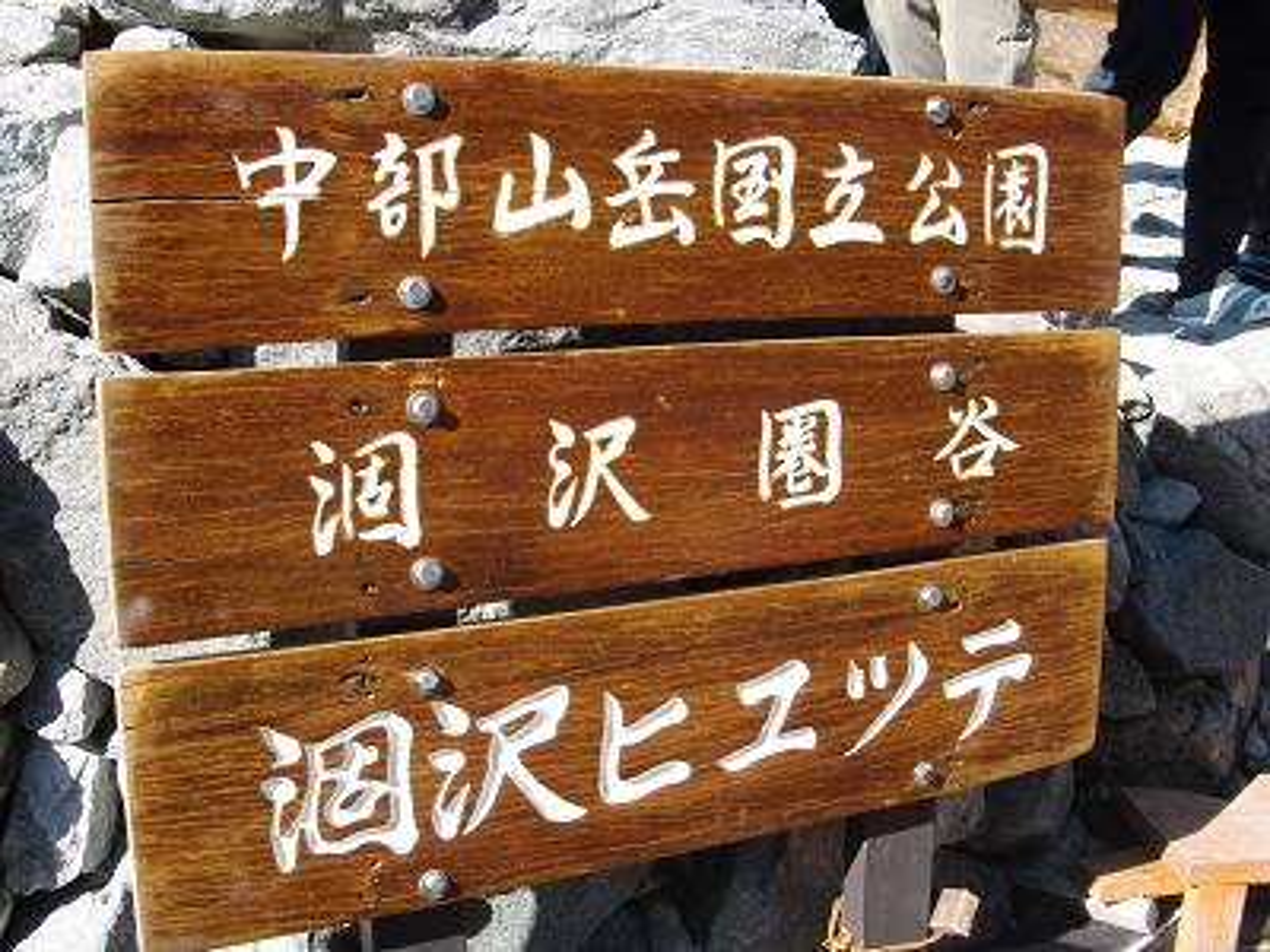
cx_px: 635
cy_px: 476
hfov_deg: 49.0
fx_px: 1394
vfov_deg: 37.7
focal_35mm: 38
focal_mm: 6.66
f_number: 3.9
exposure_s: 1/160
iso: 64
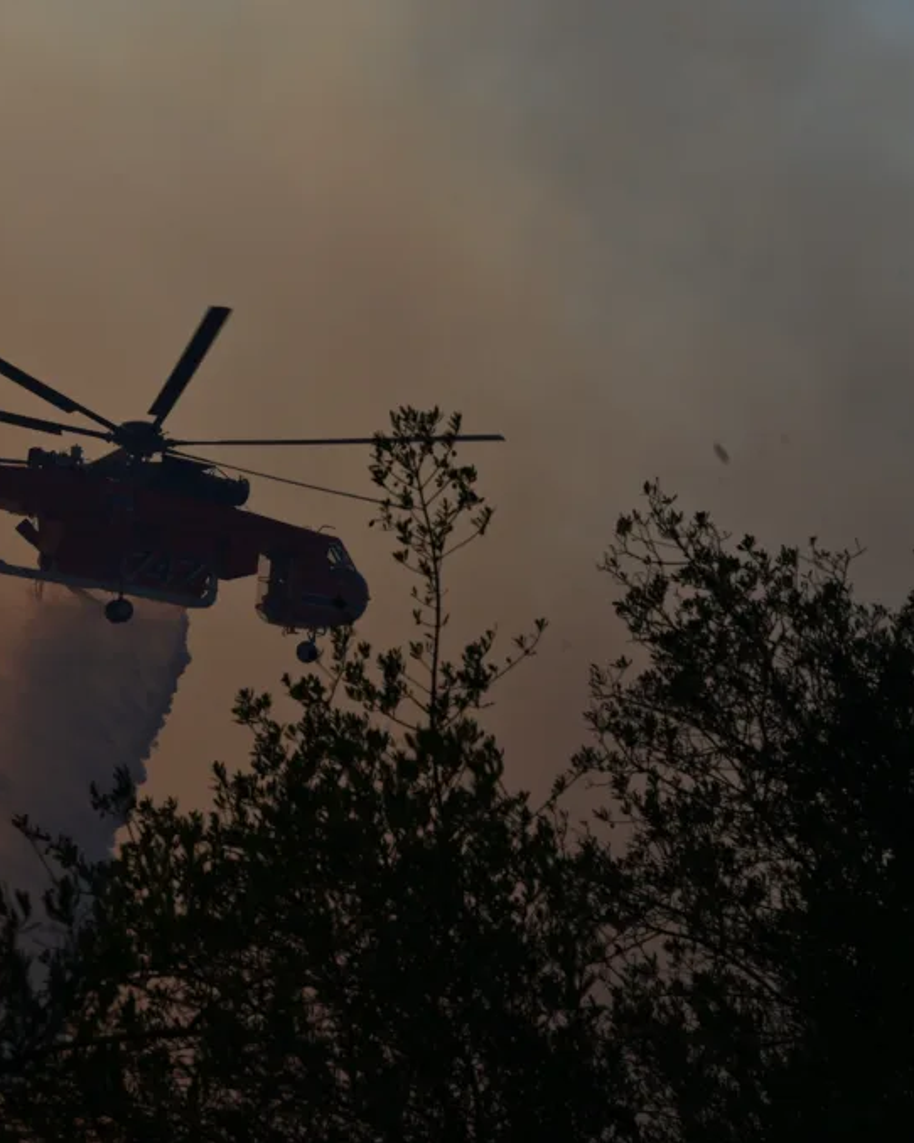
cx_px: 234
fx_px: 4364
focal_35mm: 129
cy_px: 574
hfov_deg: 11.9
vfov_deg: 14.9
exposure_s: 1/1250
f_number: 14
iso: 400
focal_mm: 91
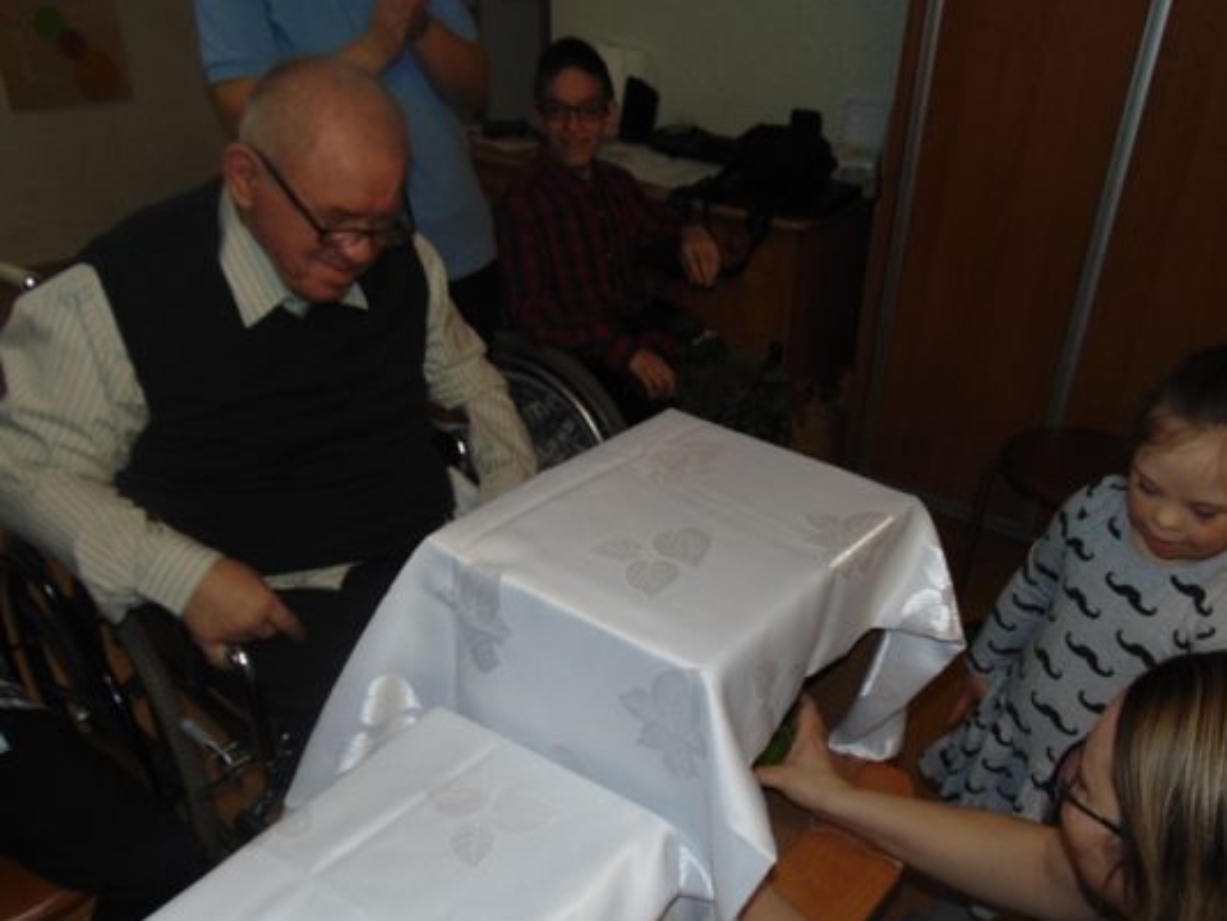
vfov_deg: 46.6
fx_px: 1064
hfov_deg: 59.7
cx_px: 700
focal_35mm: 30
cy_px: 548
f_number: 3
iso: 80
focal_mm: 4.5
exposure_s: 1/30
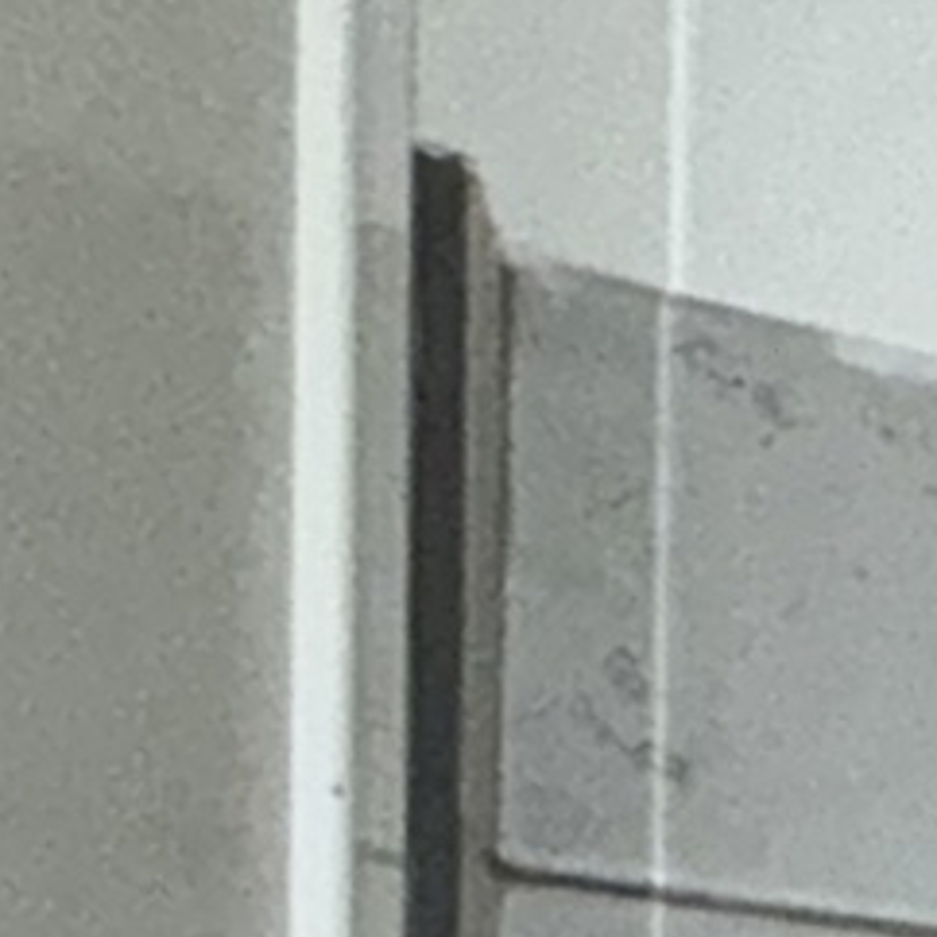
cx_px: 3330
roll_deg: -1.4
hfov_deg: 9.4
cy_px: 1773
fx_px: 3001
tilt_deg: +1.1
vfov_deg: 15.0
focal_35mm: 98
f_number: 2.2
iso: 200
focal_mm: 2.22
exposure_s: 1/48
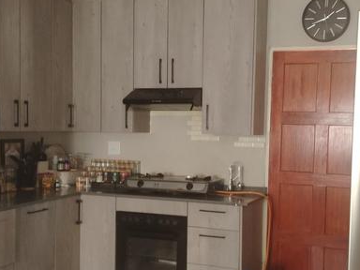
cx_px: 185
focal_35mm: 50
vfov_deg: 29.1
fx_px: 520
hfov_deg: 38.2
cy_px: 154
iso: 2281
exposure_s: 1/25
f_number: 1.75
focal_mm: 5.25
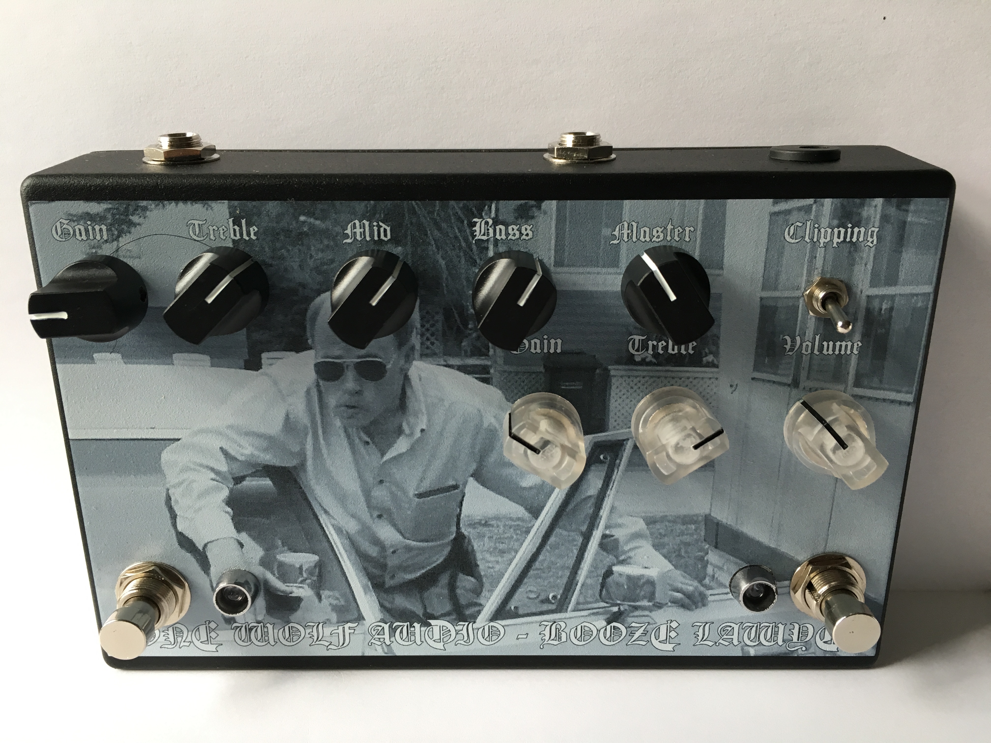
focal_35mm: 29
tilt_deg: -15.7
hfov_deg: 61.7
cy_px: 372
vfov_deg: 48.2
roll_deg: +0.8
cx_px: 496
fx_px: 830
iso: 64
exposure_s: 1/30
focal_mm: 4.15
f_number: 2.2
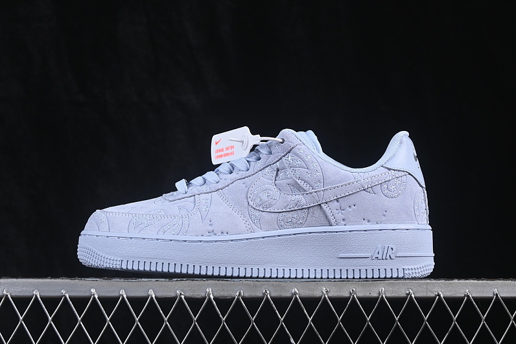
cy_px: 172
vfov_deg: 18.2
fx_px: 1075
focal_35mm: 75
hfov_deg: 27.0
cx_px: 258
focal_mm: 50
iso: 160
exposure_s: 1/80
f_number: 8
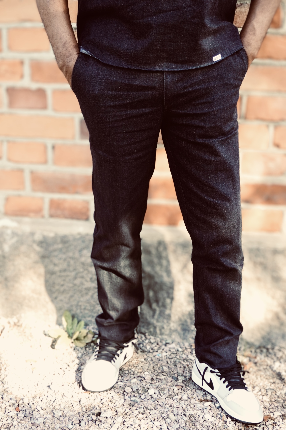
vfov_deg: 38.9
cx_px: 143
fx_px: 608
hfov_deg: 26.5
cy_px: 215
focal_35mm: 51
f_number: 5
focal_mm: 34
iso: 400
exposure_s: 1/160
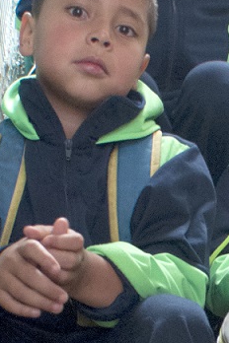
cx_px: 284
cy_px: 343
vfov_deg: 15.5
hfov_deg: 10.4
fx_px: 1240
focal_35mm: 130
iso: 1600
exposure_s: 1/20
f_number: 4
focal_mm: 22
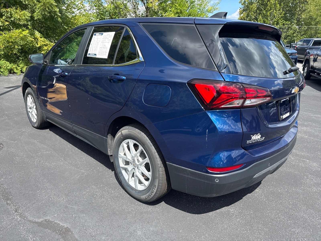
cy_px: 120
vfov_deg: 56.8
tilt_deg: -19.1
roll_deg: -2.7
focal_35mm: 24
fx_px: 223
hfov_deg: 71.6
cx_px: 160
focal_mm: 6.76
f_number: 1.78
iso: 100
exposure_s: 1/1855
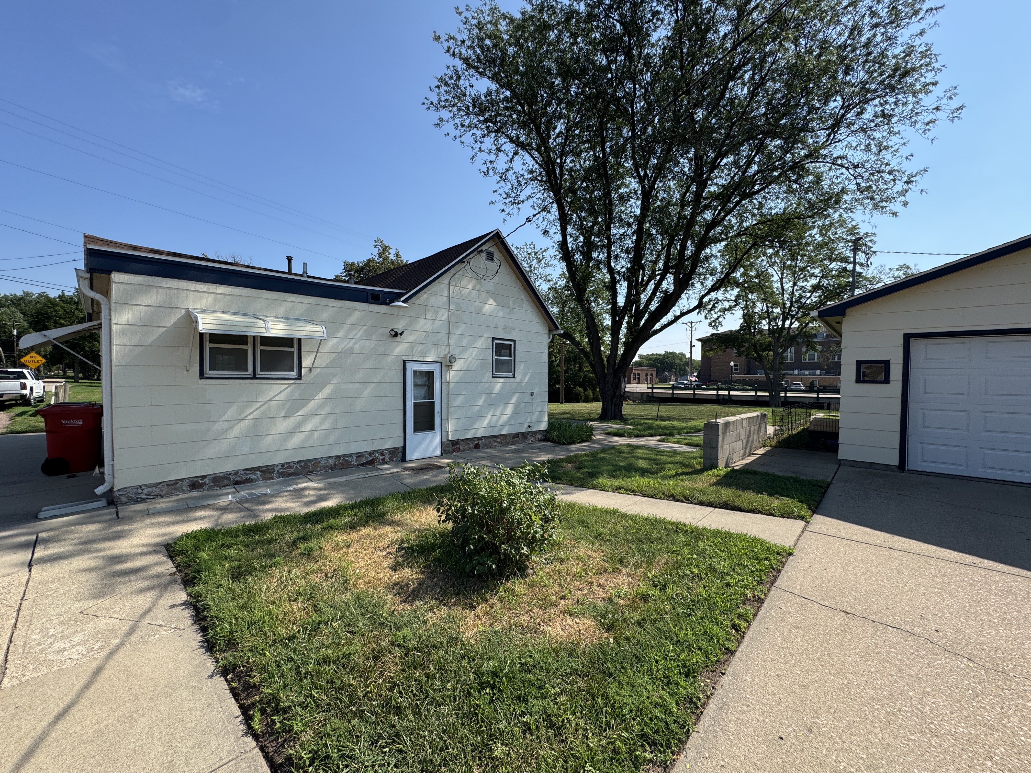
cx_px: 516
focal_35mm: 14
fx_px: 417
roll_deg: -1.3
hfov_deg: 102.1
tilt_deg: -1.3
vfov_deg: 85.7
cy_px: 386
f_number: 2.2
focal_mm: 2.22
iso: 40
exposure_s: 1/1420
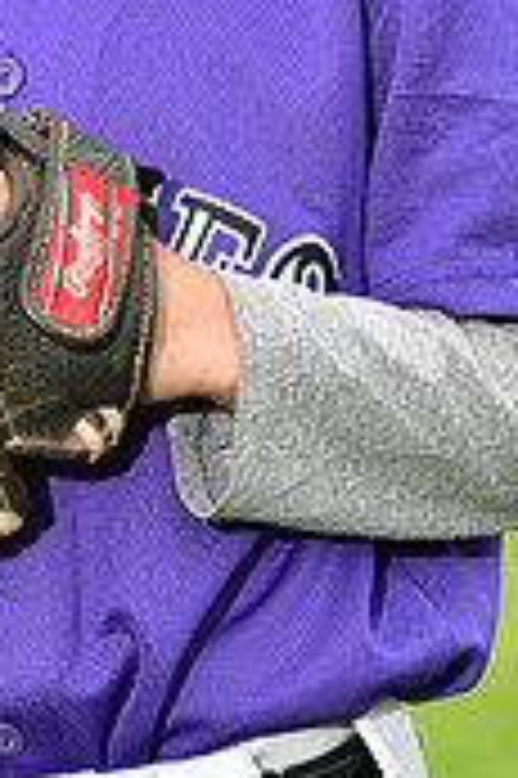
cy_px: -171
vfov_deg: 3.3
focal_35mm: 620
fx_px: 13407
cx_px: 169
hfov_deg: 2.2
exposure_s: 1/250
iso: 400
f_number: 5.6
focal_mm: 185
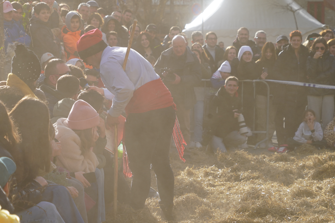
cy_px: 126
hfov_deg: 12.5
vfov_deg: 8.4
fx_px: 1526
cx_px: 120
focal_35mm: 164
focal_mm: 117
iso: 100
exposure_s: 1/160
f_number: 8
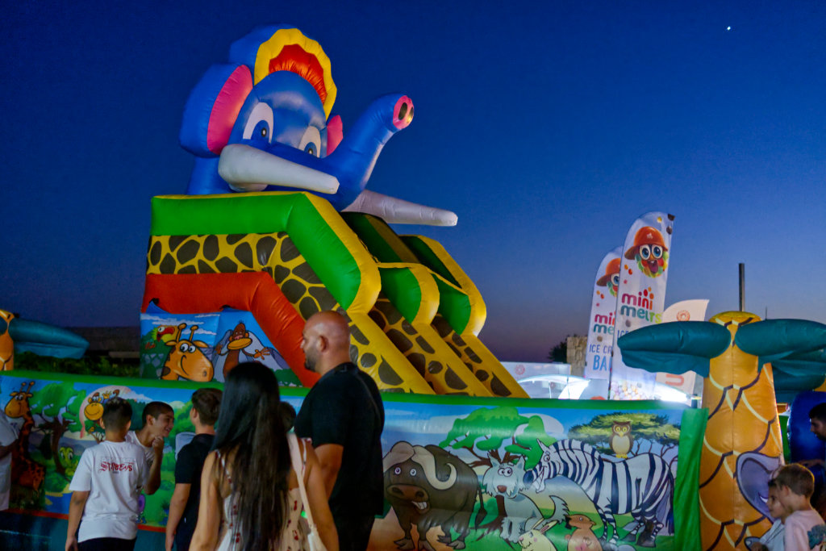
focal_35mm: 45
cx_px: 413
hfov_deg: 43.6
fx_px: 1033
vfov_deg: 29.9
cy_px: 276
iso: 6400
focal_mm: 30
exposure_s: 1/125
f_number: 2
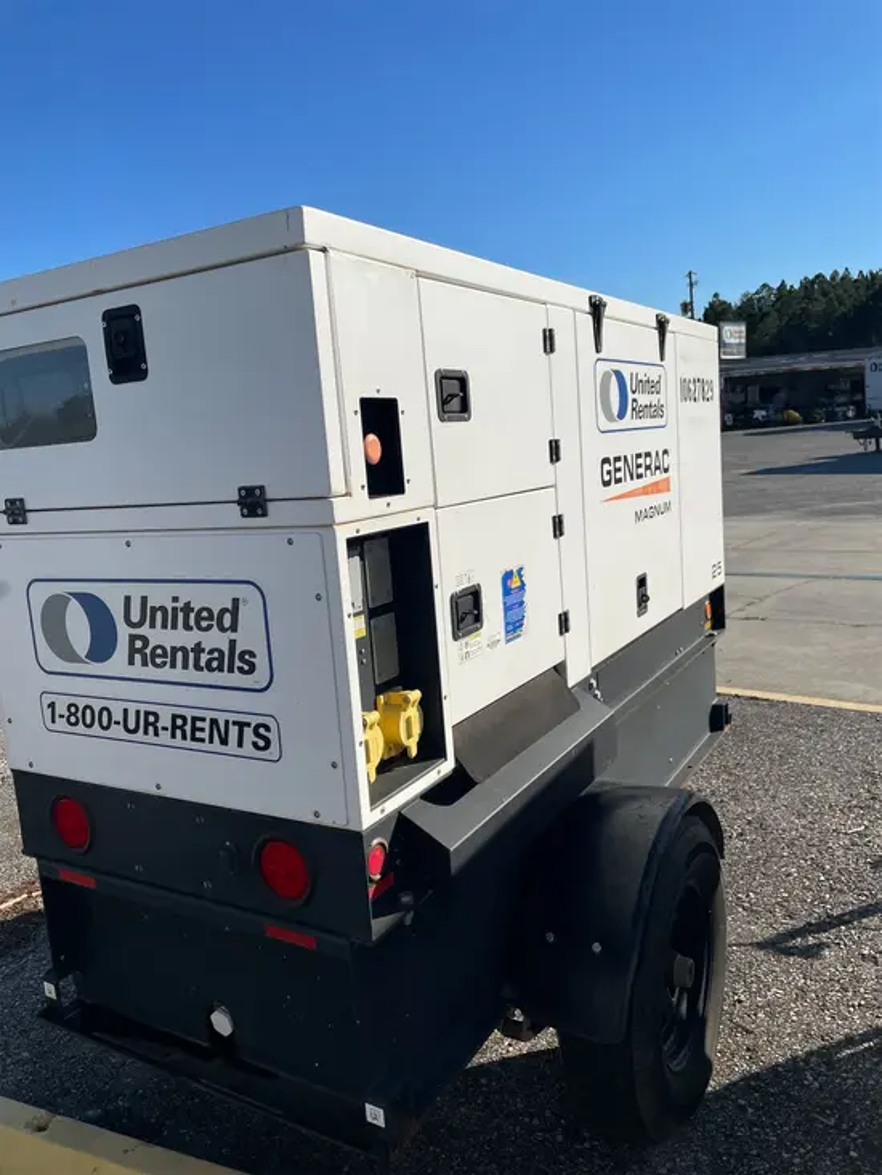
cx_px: 441
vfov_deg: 67.3
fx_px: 883
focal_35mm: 26
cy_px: 588
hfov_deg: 53.1
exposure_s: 1/9091
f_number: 1.6
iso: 50
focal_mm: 4.2
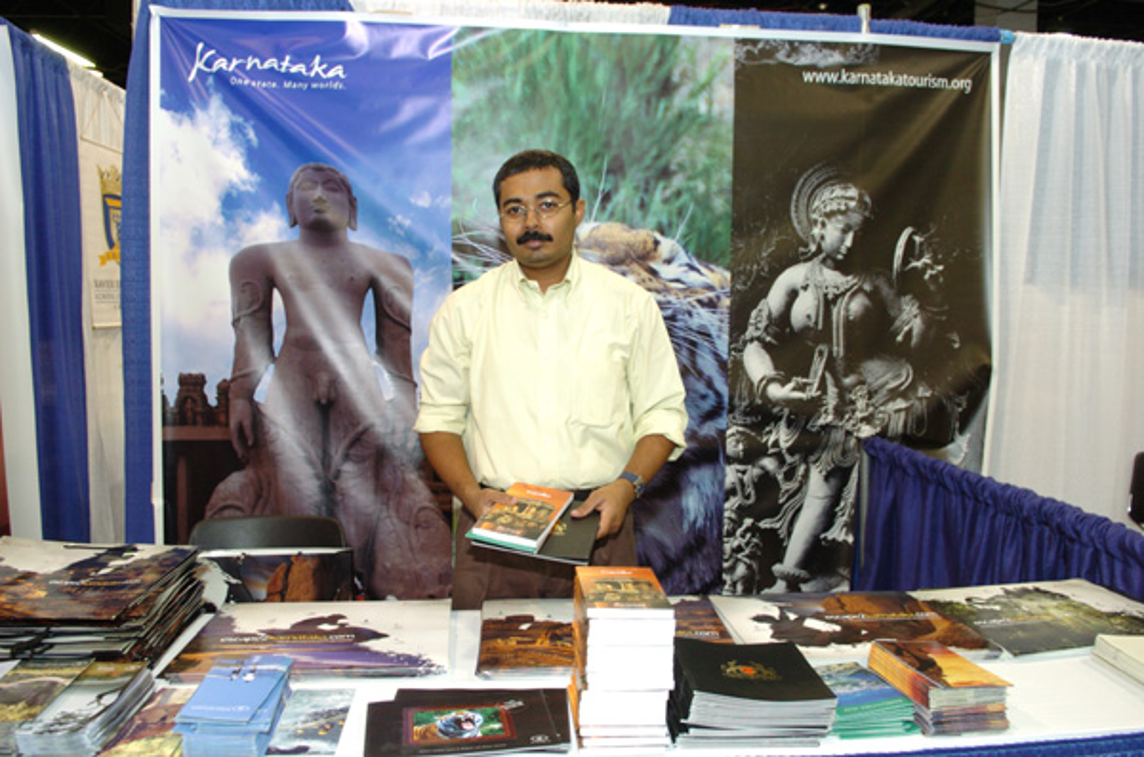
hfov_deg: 70.6
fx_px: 808
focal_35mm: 26
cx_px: 572
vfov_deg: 50.2
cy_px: 378
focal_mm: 17
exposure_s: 1/30
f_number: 3.5
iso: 400
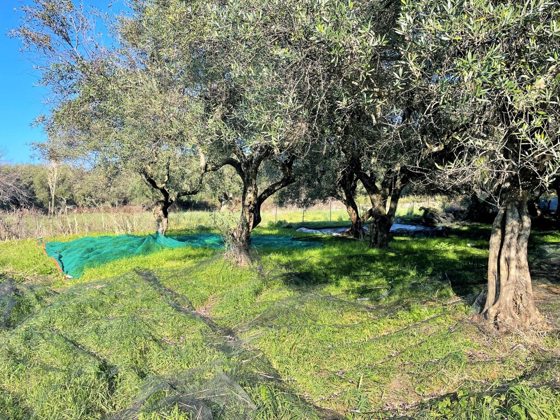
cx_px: 280
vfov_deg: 53.1
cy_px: 210
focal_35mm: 26
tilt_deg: -0.3
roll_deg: +0.2
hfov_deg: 67.3
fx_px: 421
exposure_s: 1/988
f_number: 1.6
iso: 32
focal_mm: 4.2
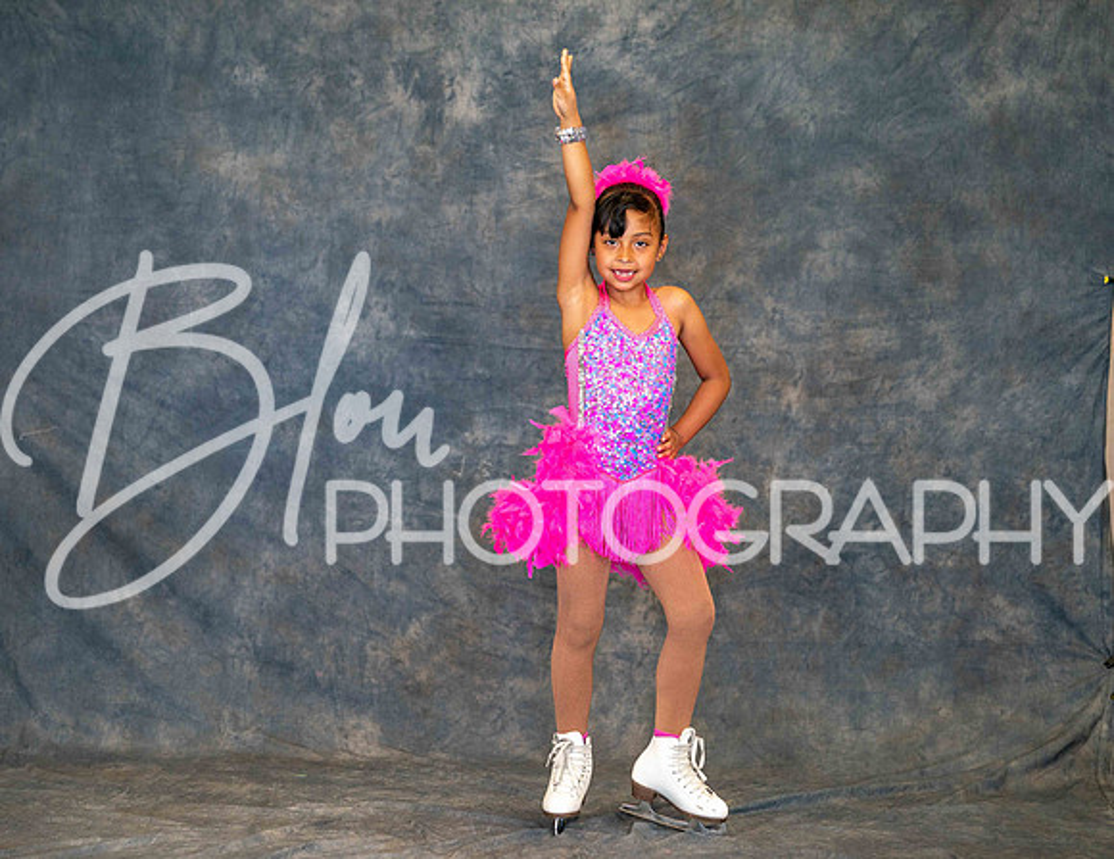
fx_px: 3154
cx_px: 446
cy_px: 414
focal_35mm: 97
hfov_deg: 20.0
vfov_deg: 15.5
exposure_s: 1/160
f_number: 2.5
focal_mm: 85
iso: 800
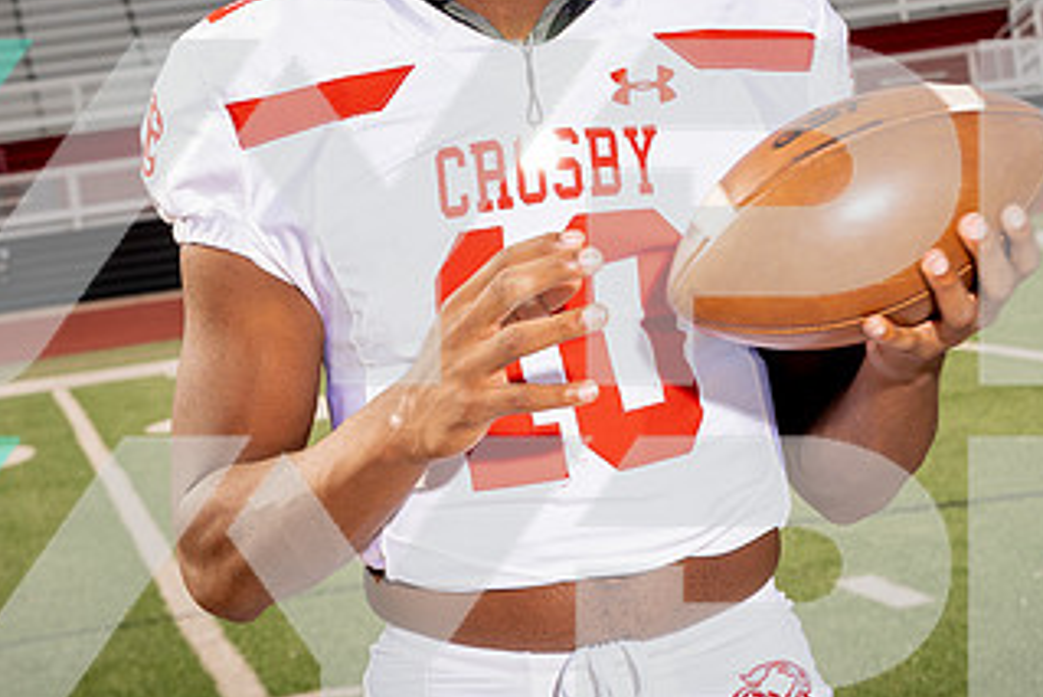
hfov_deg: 18.4
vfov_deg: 12.3
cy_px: 214
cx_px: 523
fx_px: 3217
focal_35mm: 111
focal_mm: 61
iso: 100
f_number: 8
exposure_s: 1/250
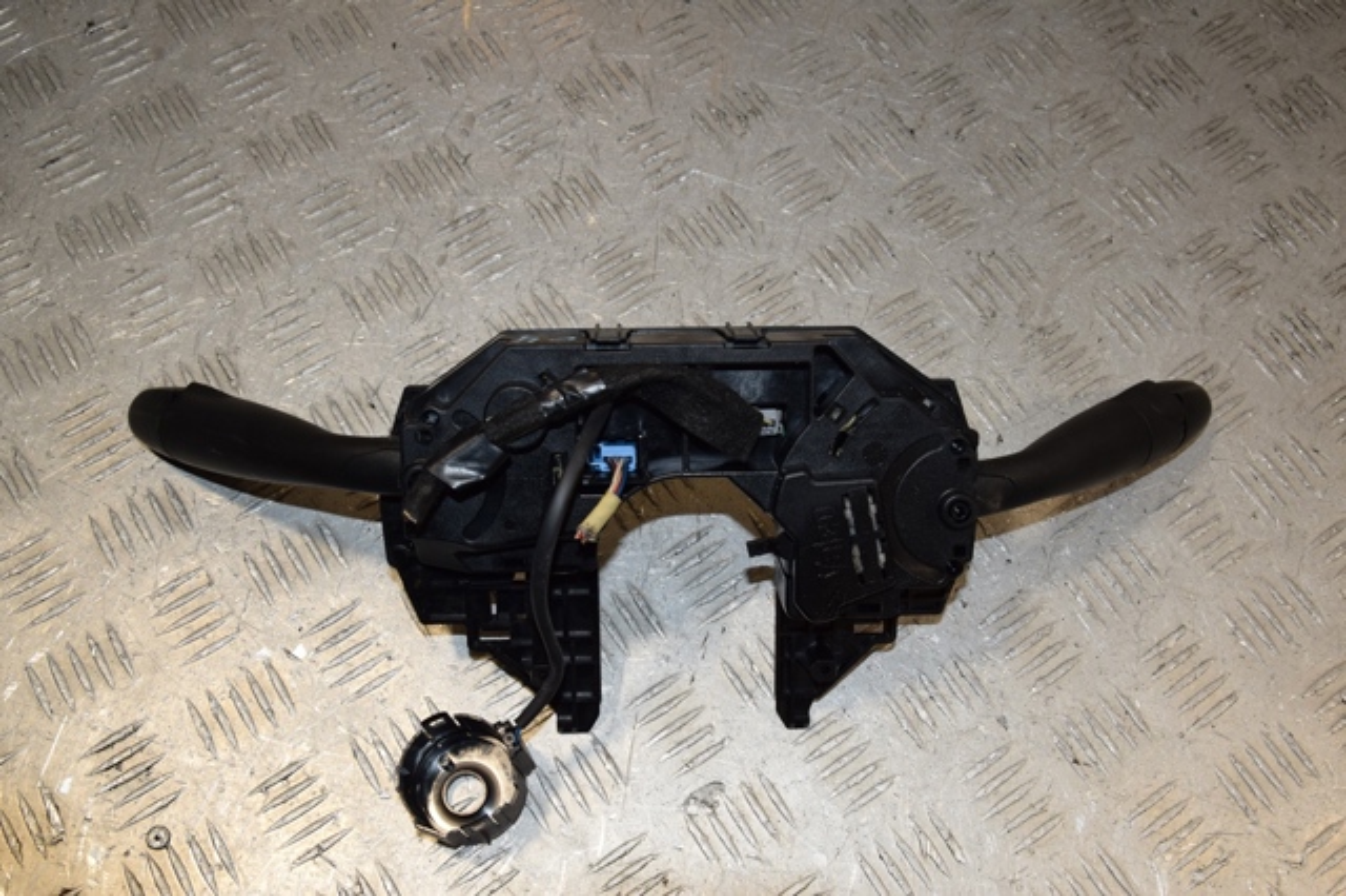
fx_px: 1401
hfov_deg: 51.3
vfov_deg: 35.5
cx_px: 673
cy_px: 448
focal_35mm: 38
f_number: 13
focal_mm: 25
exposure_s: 1/200
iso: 800
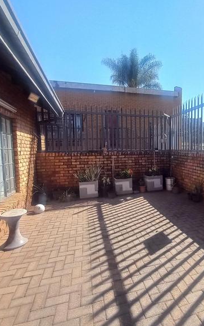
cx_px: 146
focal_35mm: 19
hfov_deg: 59.9
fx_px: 169
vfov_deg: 88.0
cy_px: 166
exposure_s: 1/611
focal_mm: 1.42
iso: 40
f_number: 2.2
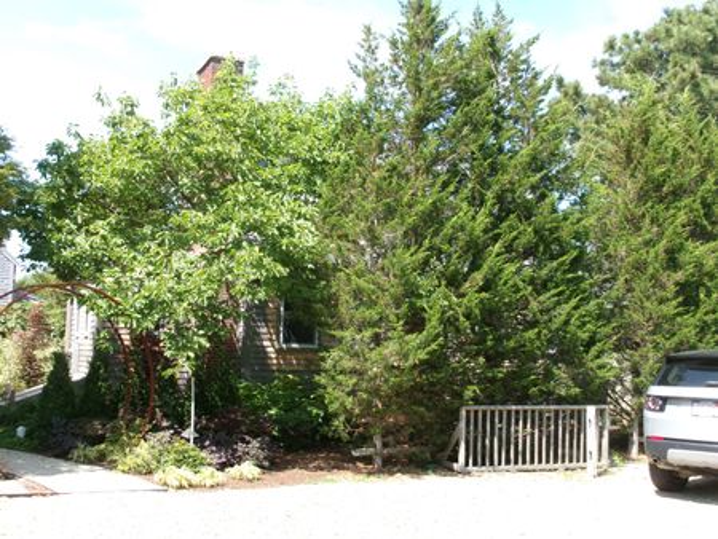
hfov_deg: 43.8
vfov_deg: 33.6
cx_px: 359
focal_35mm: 43
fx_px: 892
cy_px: 270
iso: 100
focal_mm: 7.8
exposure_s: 1/200
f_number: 4.7
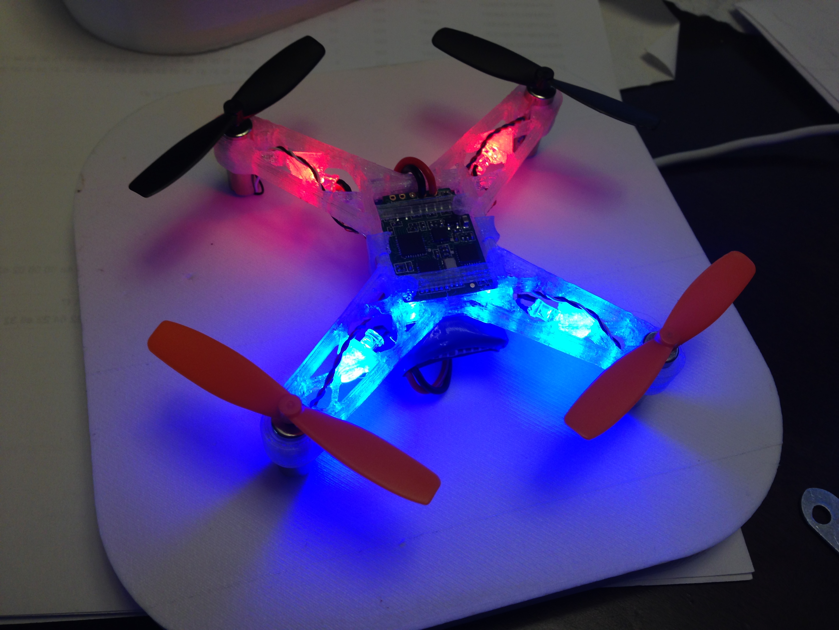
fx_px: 800
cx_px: 420
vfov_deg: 42.9
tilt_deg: -55.3
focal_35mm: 33
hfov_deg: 55.4
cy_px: 315
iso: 50
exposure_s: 1/30
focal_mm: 4.12
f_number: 2.4
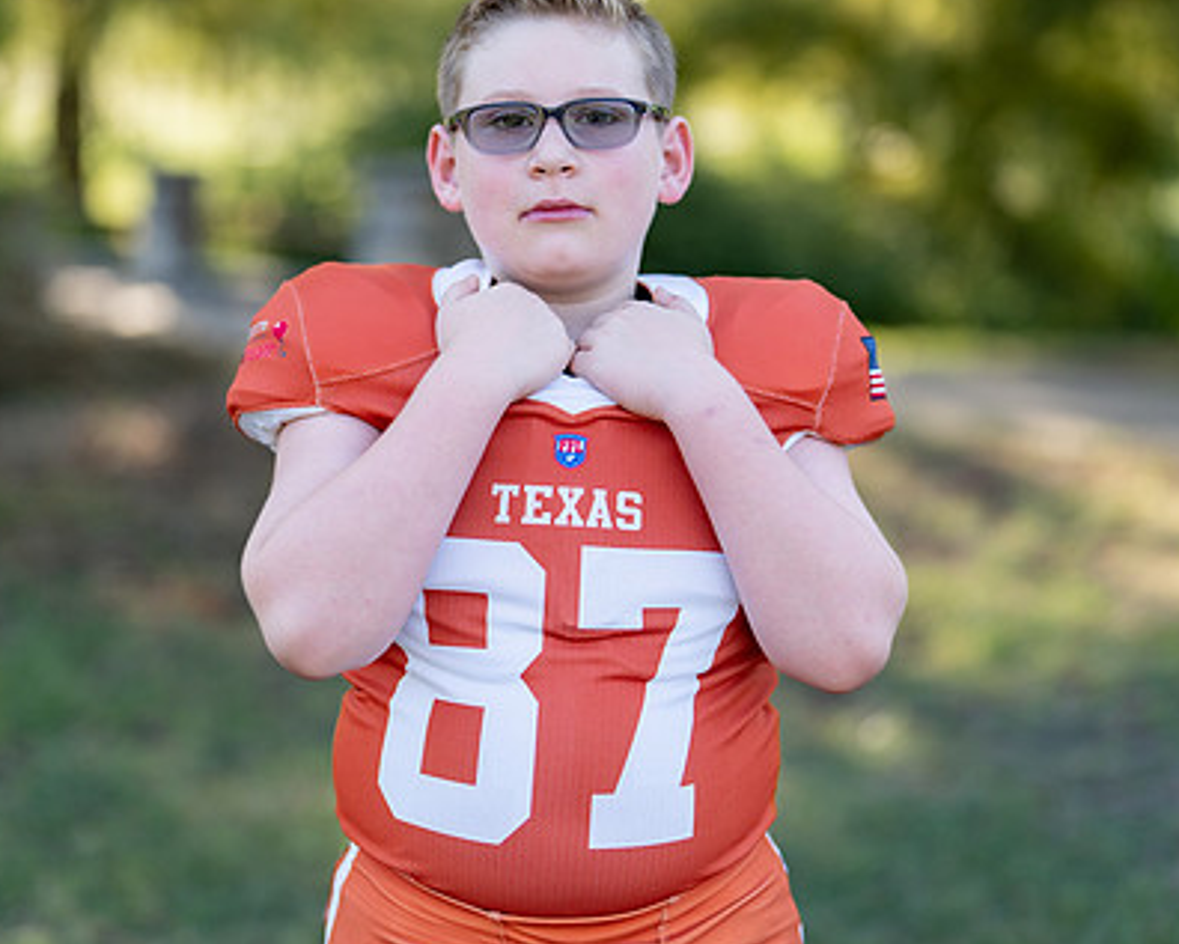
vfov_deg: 19.0
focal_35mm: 81
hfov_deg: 23.6
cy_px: 446
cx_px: 602
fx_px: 2827
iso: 100
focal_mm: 50
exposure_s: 1/1250
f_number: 1.2
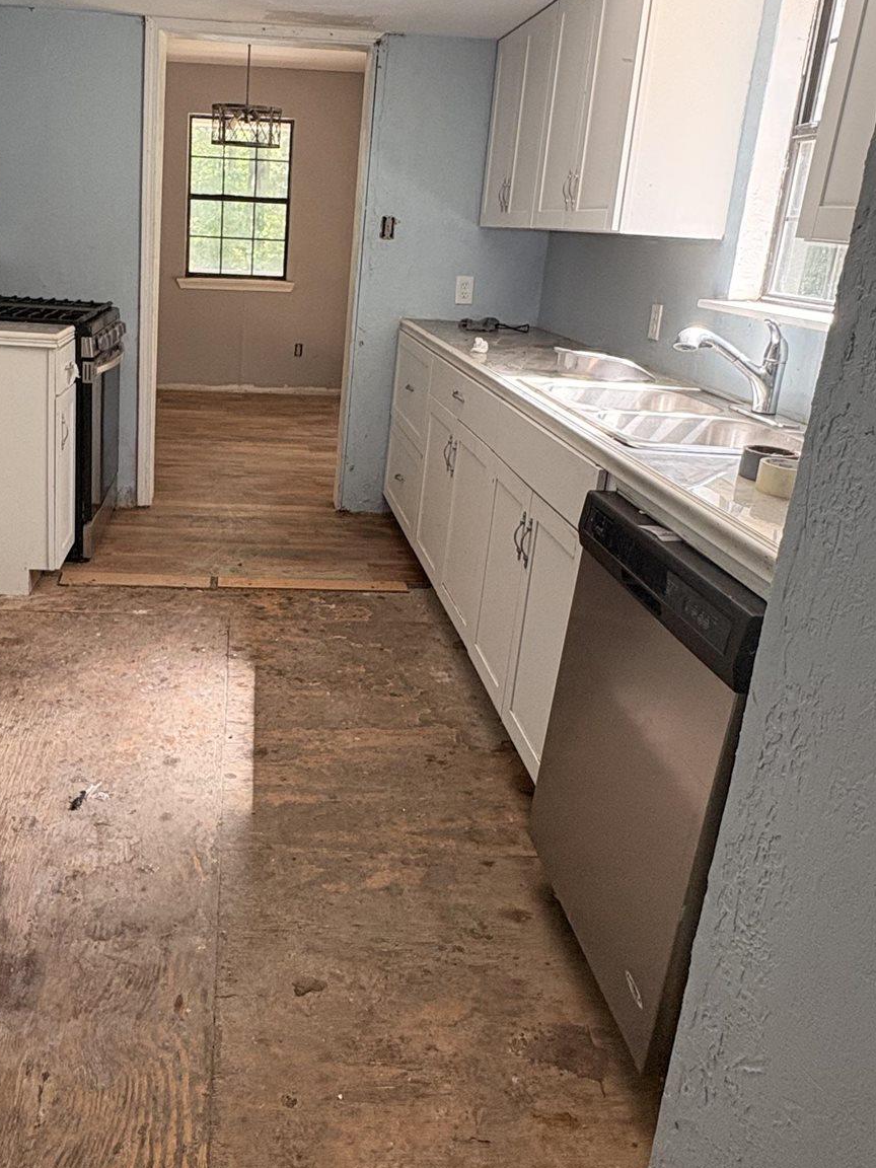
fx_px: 945
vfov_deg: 62.9
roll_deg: -3.4
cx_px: 293
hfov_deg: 48.9
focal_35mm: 28
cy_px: 474
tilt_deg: -13.8
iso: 160
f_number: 2.2
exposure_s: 1/99
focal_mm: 2.22
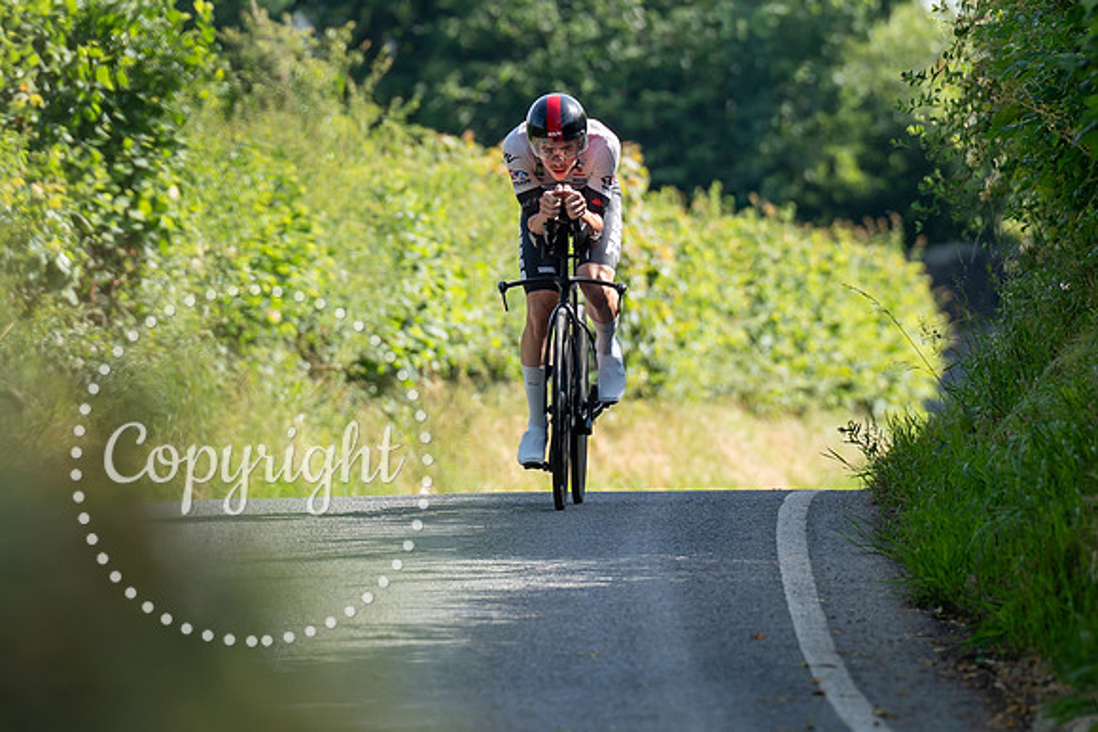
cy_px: 359
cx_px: 560
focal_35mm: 512
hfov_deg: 4.0
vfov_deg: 2.7
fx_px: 15633
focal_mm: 200
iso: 320
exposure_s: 1/1000
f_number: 3.5
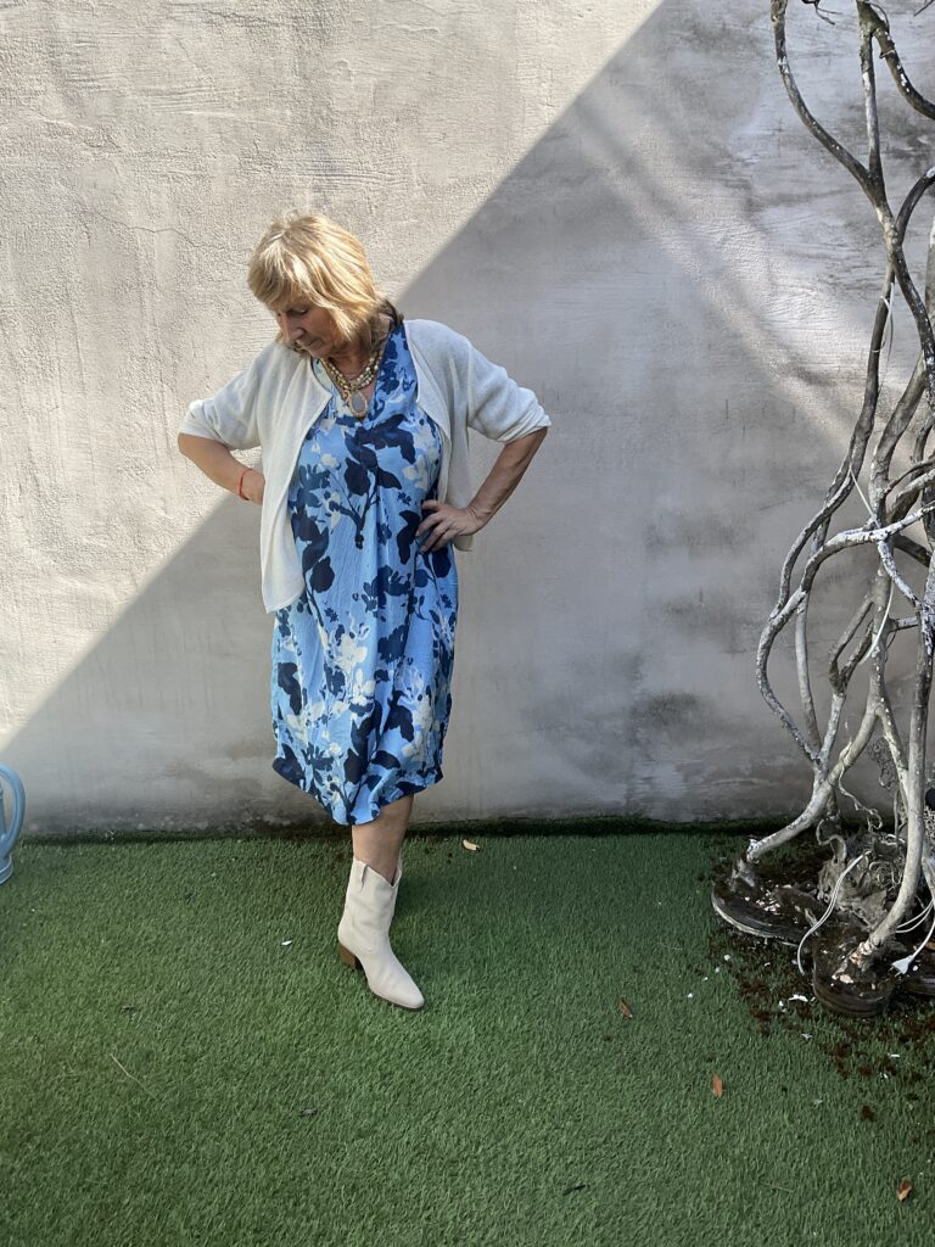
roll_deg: +0.9
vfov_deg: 61.7
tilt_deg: -17.0
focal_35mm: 29
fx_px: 1044
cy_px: 624
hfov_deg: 48.2
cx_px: 468
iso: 16
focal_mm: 3
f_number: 1.8
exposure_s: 1/340
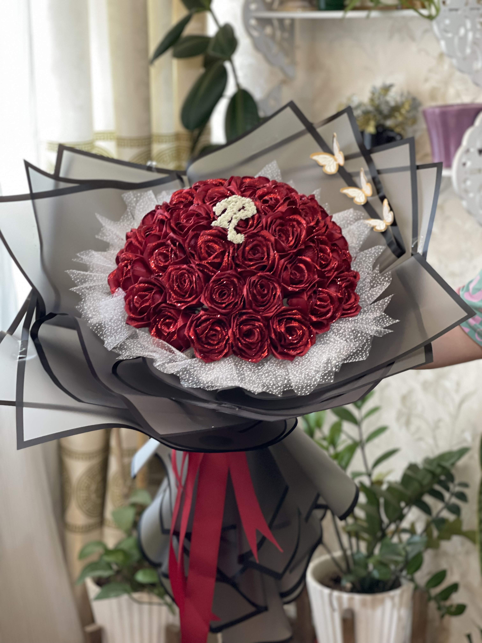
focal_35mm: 64
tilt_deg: -14.8
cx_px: 241
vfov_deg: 30.3
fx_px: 1188
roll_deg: +1.4
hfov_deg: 22.9
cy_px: 322
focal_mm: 7.5
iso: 160
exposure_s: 1/33
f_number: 2.2
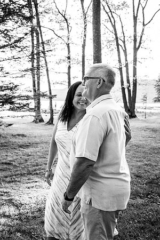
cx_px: 15
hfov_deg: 34.7
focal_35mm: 36
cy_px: 120
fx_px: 240
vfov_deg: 53.1
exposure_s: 1/320
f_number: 3.2
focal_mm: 24
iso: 320
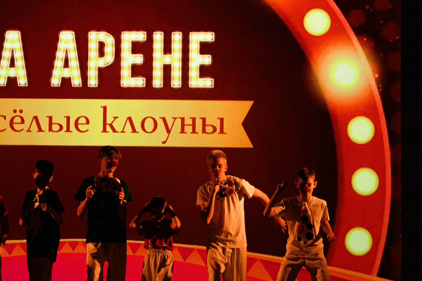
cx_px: 74
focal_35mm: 308
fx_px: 3607
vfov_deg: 4.5
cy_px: 154
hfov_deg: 6.7
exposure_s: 1/160
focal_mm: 135
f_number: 4
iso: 1250
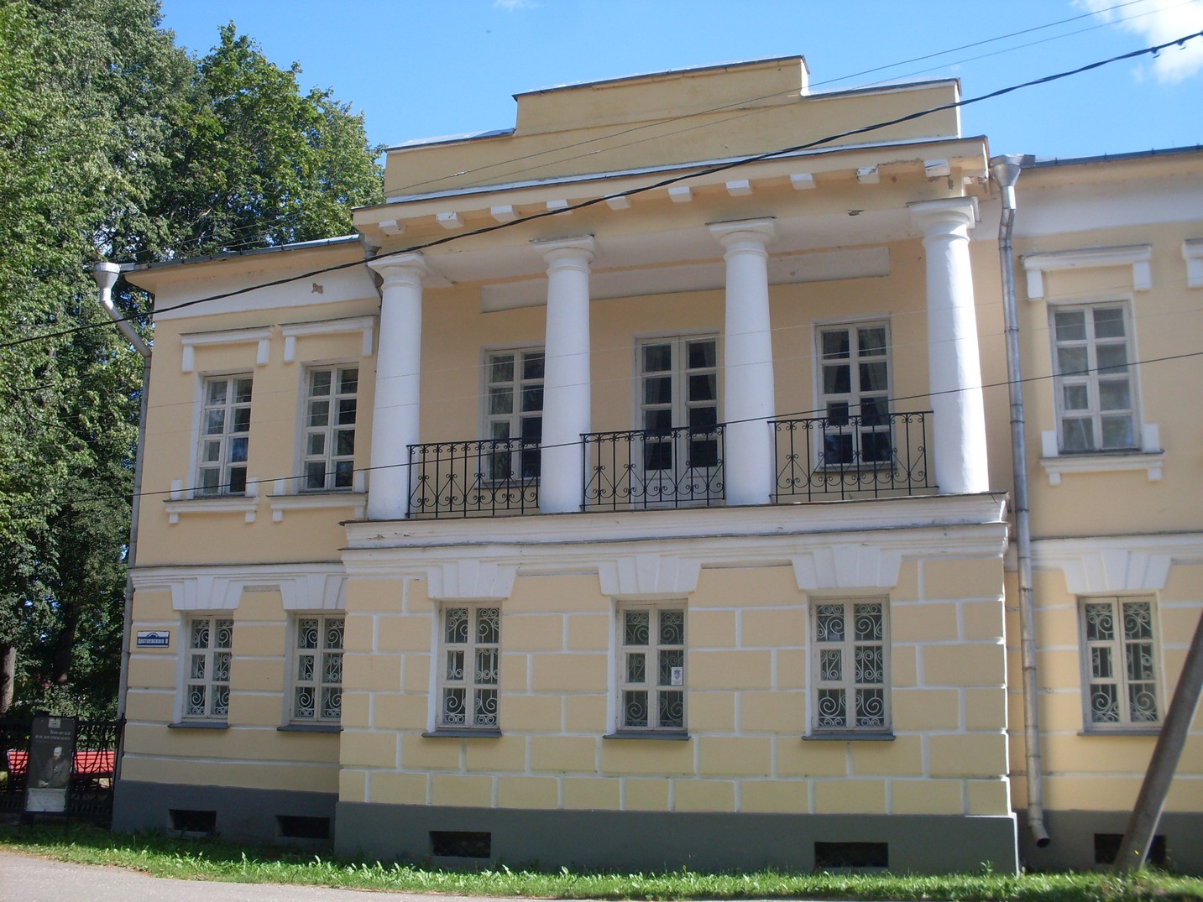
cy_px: 451
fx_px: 1321
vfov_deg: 37.7
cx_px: 602
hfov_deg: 49.0
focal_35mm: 38
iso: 80
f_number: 8.4
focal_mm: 6.3
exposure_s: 1/125
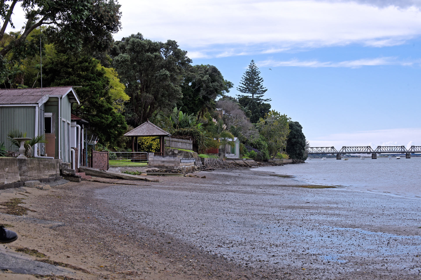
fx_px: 877
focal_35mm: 75
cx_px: 210
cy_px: 140
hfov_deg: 27.0
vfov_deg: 18.2
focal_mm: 75
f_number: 11
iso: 220
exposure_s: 1/200
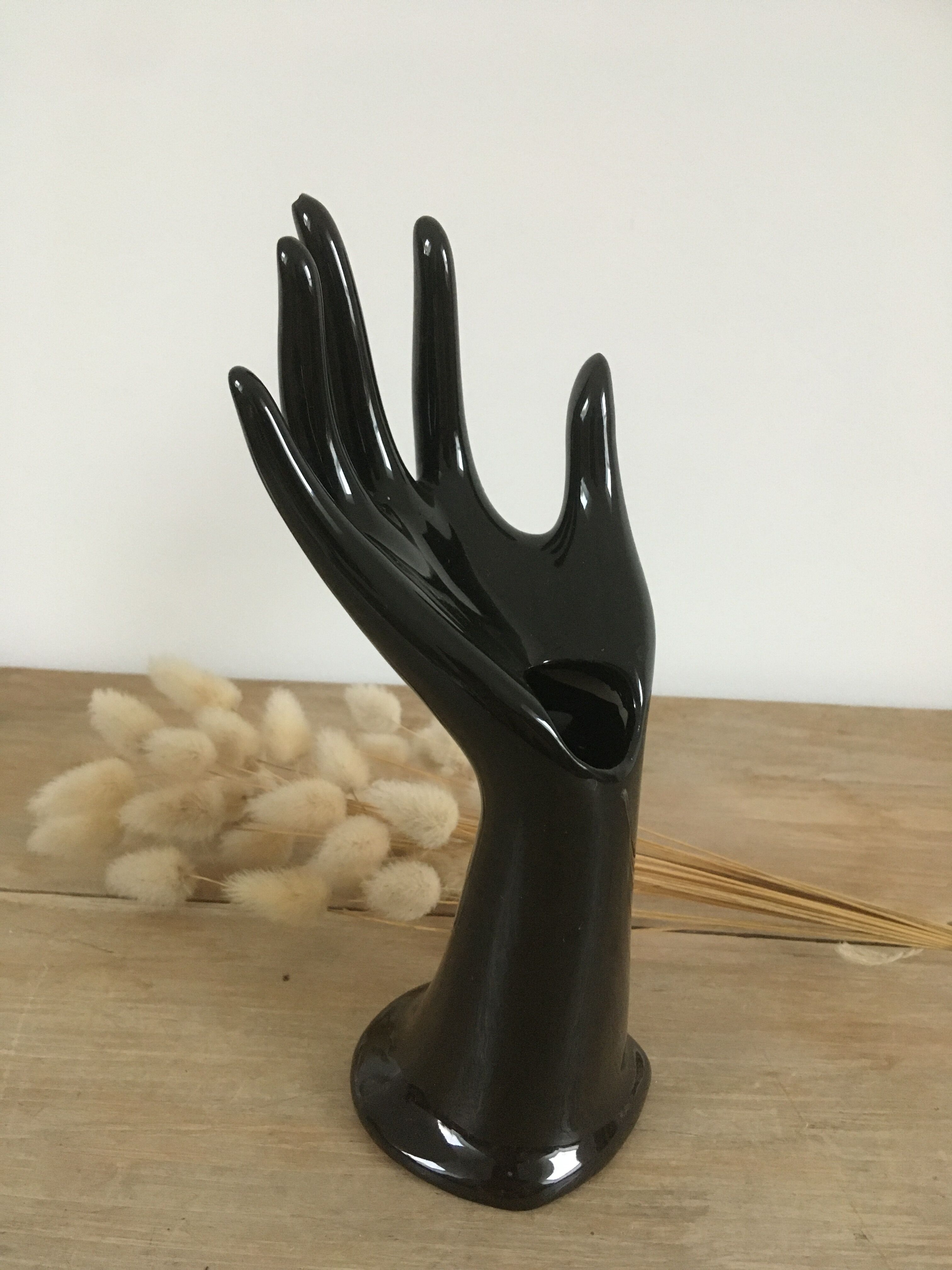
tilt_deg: -18.8
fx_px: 1063
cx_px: 476
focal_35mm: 29
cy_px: 635
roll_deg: -2.1
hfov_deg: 48.2
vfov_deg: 61.7
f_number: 2.2
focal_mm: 4.15
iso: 400
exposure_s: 1/17
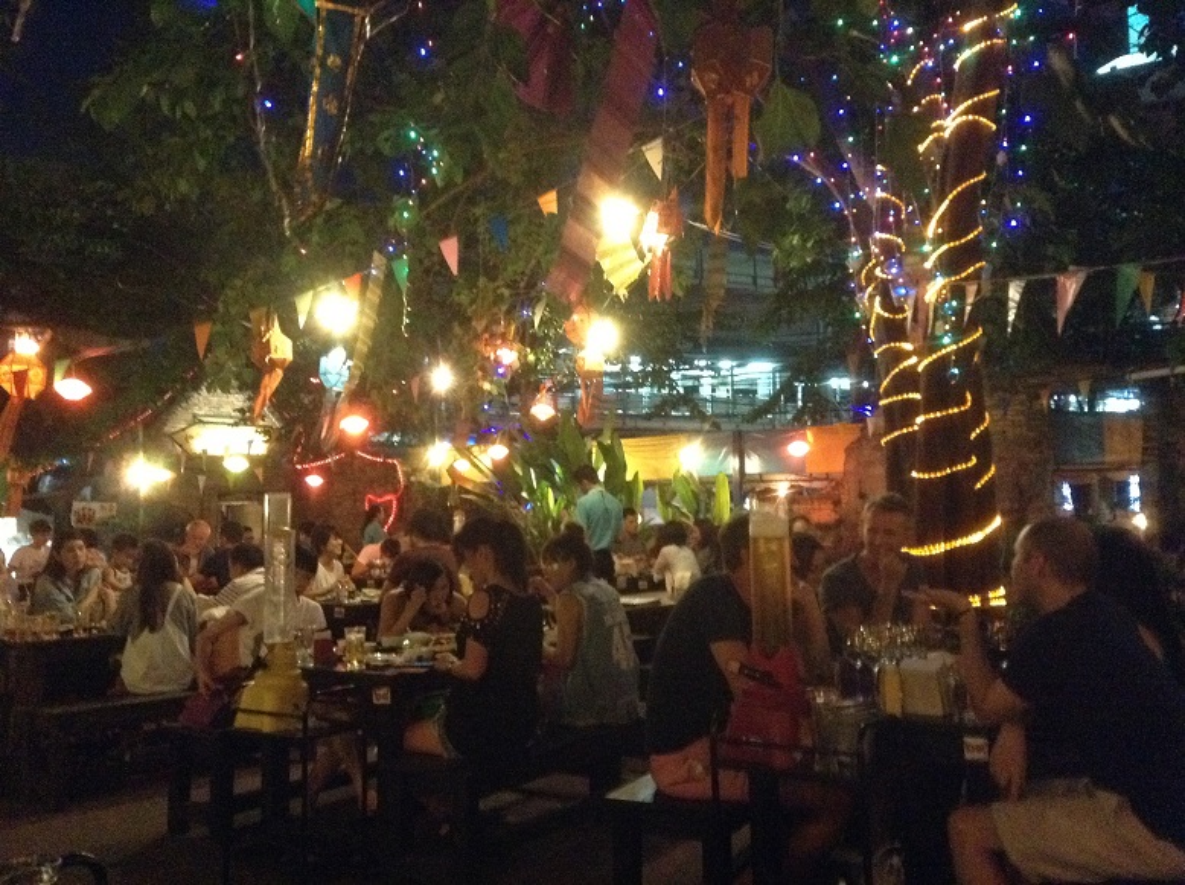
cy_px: 442
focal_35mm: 33
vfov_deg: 42.8
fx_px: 1128
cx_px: 592
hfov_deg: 55.4
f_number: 2.4
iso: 640
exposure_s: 1/15
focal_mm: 3.3
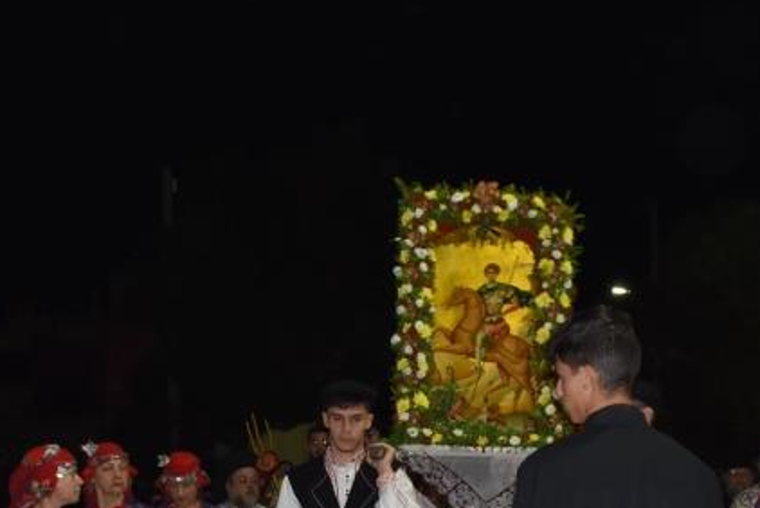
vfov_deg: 16.5
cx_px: 441
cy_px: 588
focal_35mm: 80
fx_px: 1690
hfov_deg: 25.3
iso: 800
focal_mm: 22
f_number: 5.6
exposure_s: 1/30
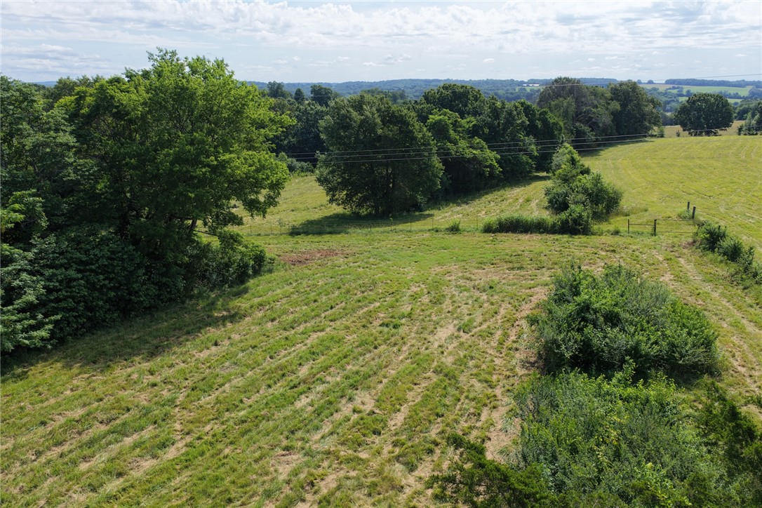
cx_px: 381
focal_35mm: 28
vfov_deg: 46.4
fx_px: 593
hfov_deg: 65.5
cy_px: 254
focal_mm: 14.45
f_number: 2.8
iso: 100
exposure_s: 1/800
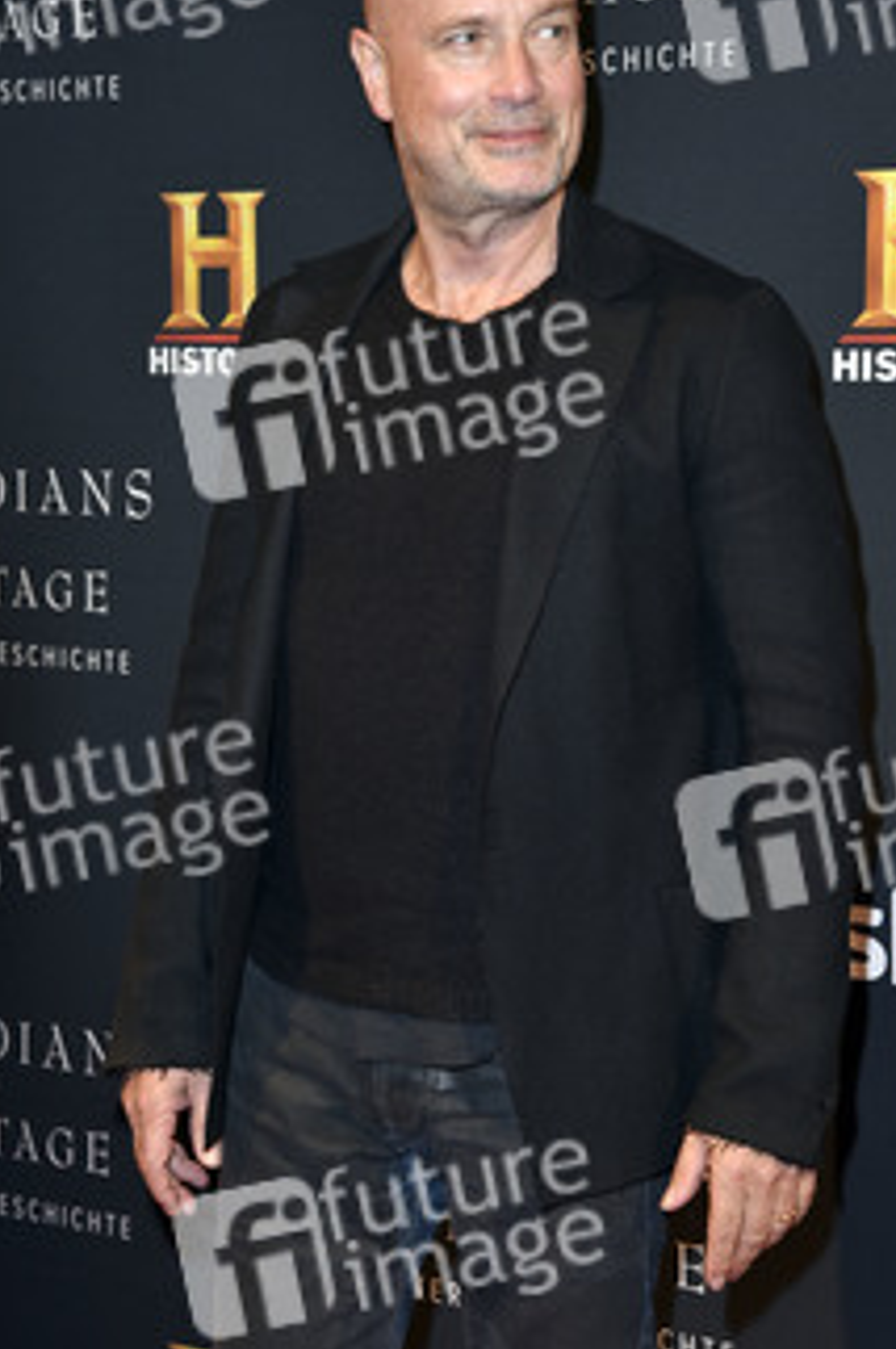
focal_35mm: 87
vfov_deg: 23.4
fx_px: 3255
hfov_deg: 15.7
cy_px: 612
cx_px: 511
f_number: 5.6
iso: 640
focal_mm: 70
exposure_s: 1/125
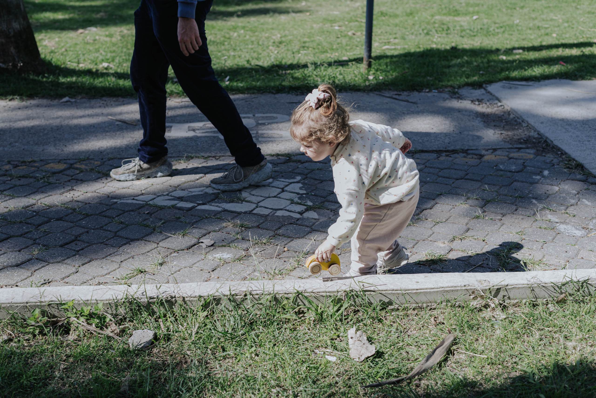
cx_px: 298
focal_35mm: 50
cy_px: 199
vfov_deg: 27.0
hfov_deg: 39.6
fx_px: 828
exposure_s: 1/250
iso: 100
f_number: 4
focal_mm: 50
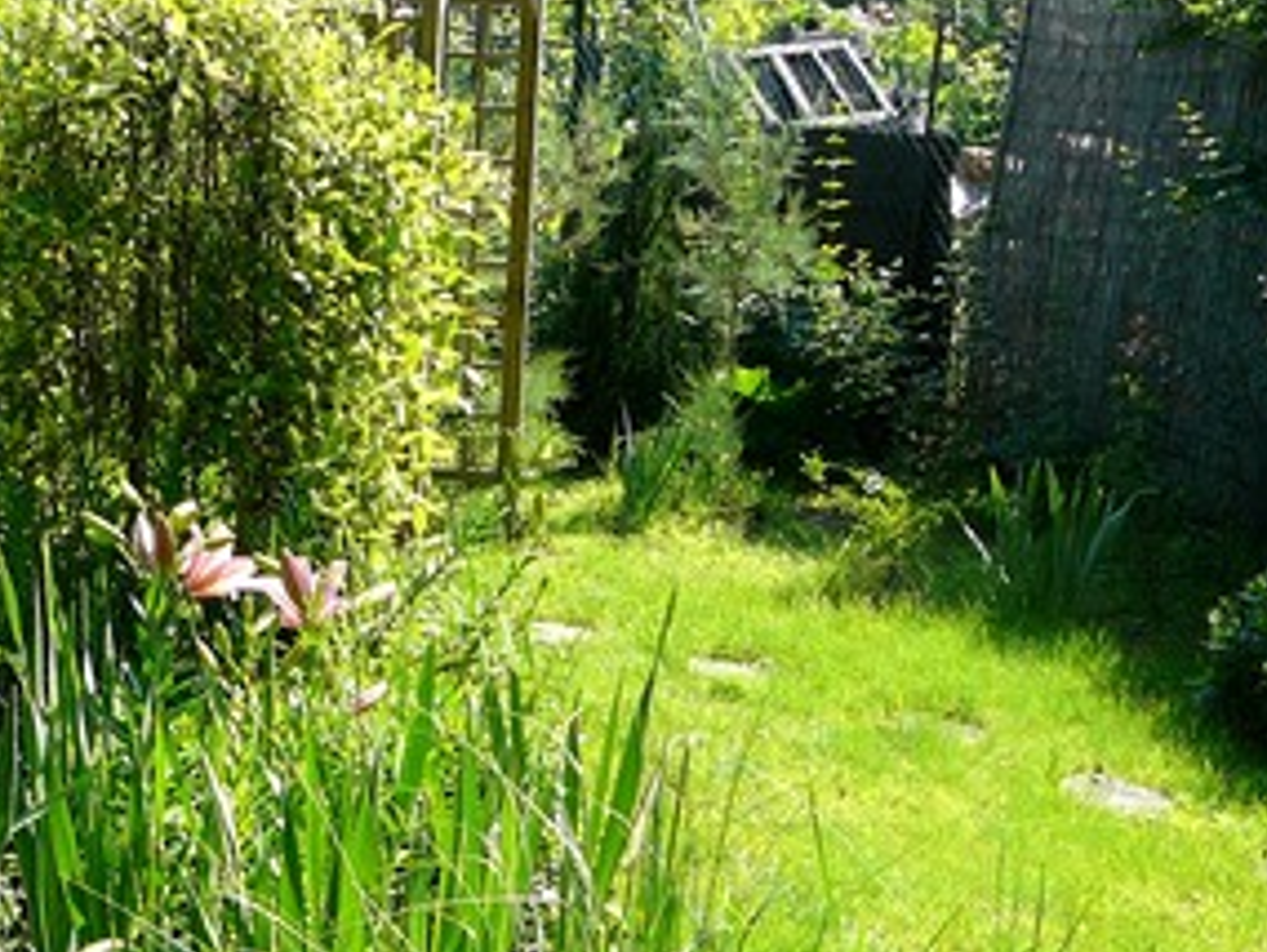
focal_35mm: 54
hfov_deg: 35.4
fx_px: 1977
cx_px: 520
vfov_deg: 26.7
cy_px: 721
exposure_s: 1/400
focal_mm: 5.2
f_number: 2.8
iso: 80
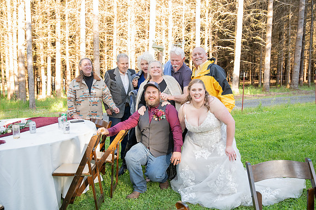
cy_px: 102
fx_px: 316
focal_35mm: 36
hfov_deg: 53.1
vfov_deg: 36.9
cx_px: 162
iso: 1250
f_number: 4
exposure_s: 1/320
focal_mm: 35
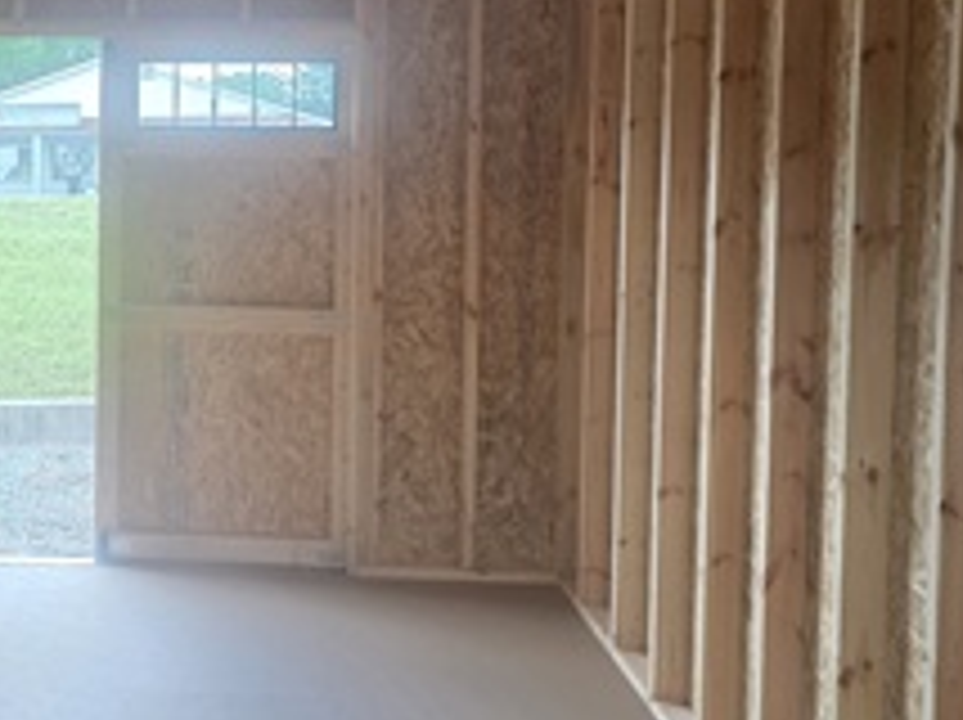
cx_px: 112
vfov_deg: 25.7
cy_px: 166
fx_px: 1556
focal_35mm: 56
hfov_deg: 32.8
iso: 200
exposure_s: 1/180
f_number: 1.7
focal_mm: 6.25
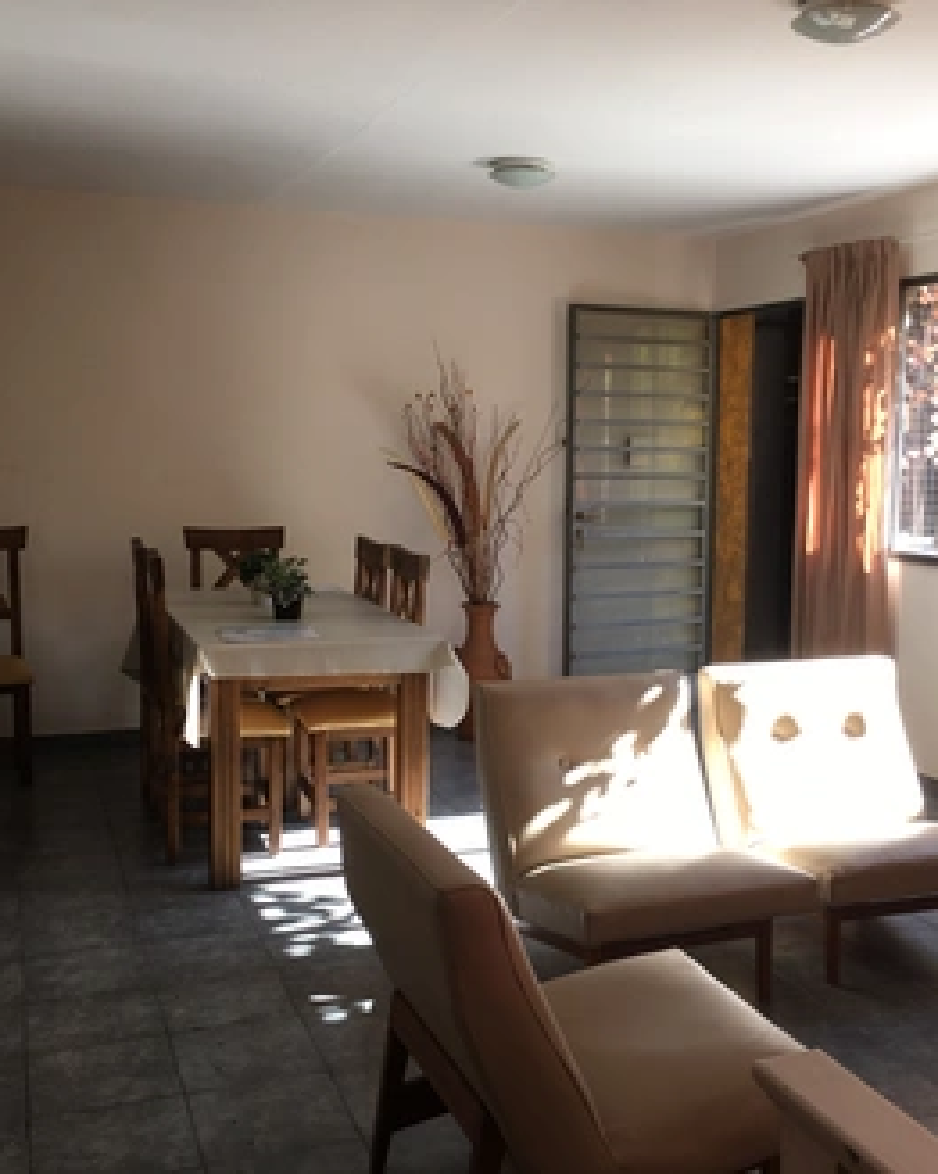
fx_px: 1320
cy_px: 587
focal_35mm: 38
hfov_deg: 39.1
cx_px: 526
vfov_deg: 48.0
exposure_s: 1/50
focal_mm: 4.15
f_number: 2.2
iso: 25
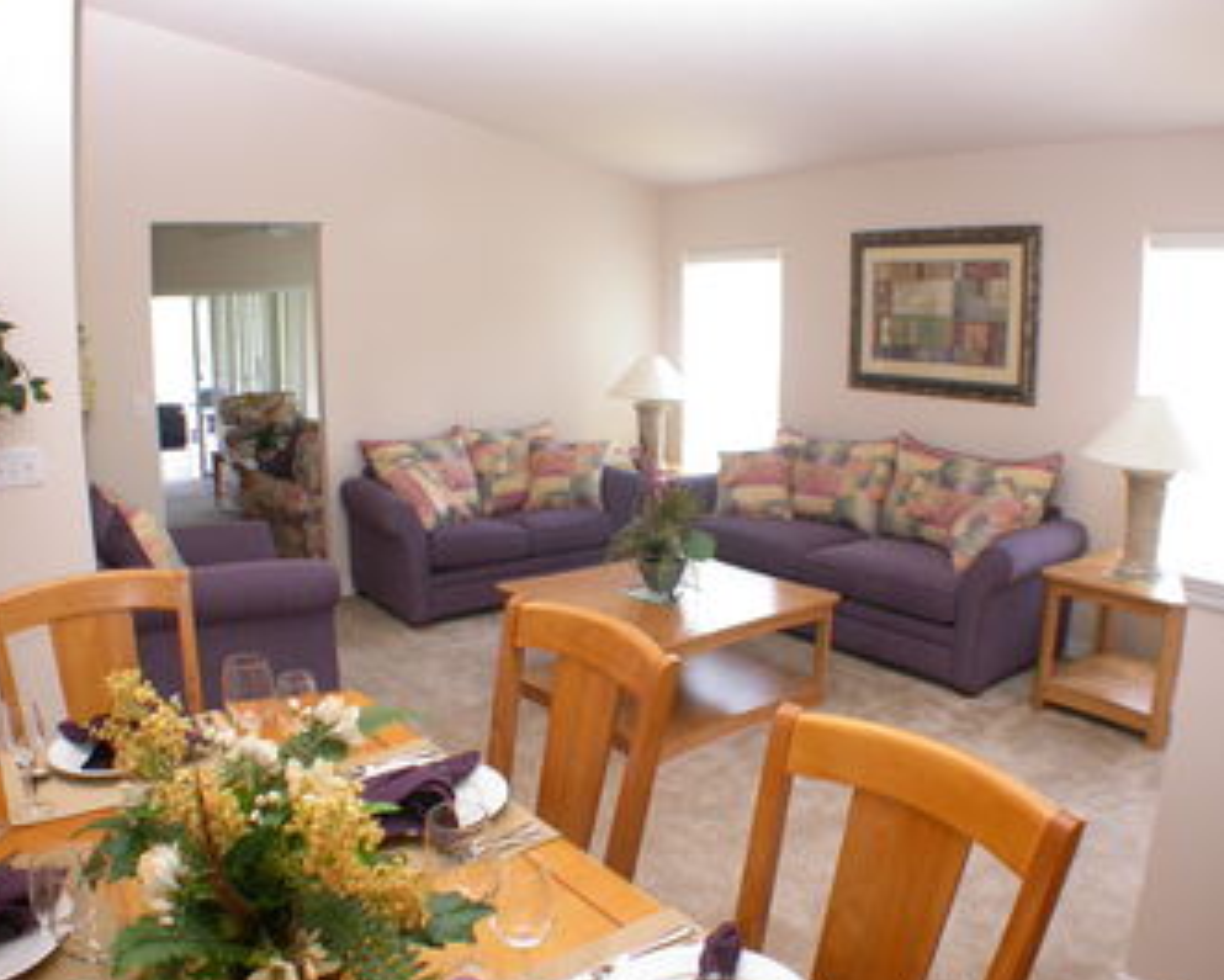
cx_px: 629
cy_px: 507
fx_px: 1848
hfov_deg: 36.6
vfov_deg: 29.7
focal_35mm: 51
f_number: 2.8
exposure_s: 1/44.5
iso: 100
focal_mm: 9.8
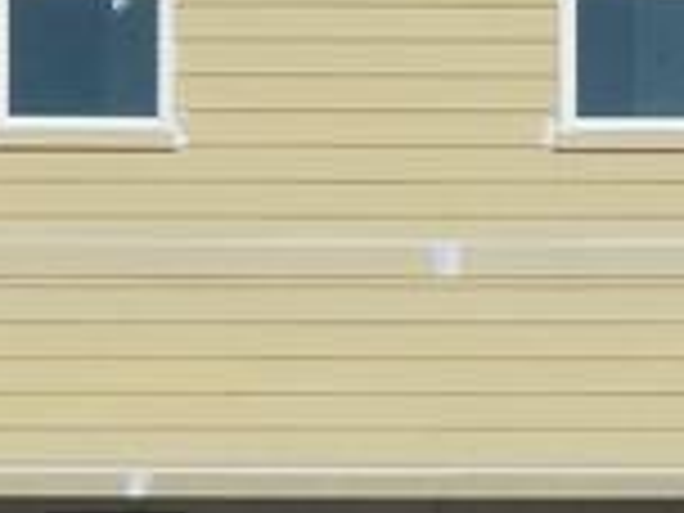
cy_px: 657
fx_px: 4920
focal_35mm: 249
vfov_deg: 5.9
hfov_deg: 7.9
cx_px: 765
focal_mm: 6.7
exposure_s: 1/800
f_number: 5.6
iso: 80
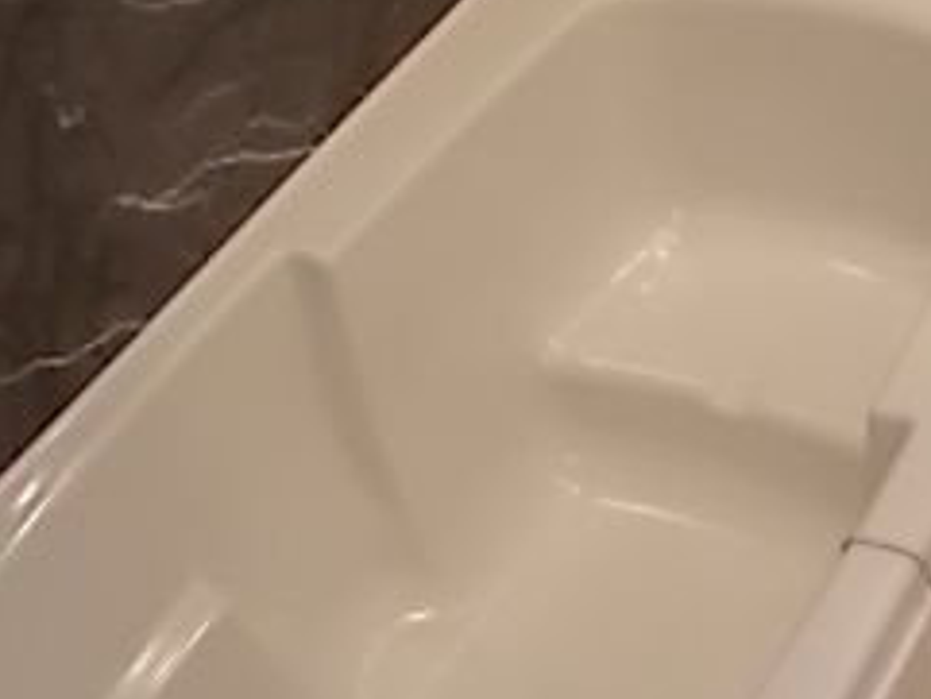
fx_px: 1857
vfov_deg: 21.2
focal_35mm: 69
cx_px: 703
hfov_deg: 27.7
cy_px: 467
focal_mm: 4.6
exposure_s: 1/25
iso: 200
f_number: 3.2
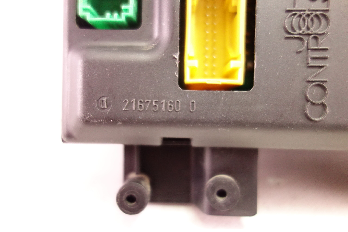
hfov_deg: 65.5
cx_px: 174
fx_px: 271
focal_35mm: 28
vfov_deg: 46.4
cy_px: 116
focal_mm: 10.4
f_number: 2
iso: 1600
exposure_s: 1/40
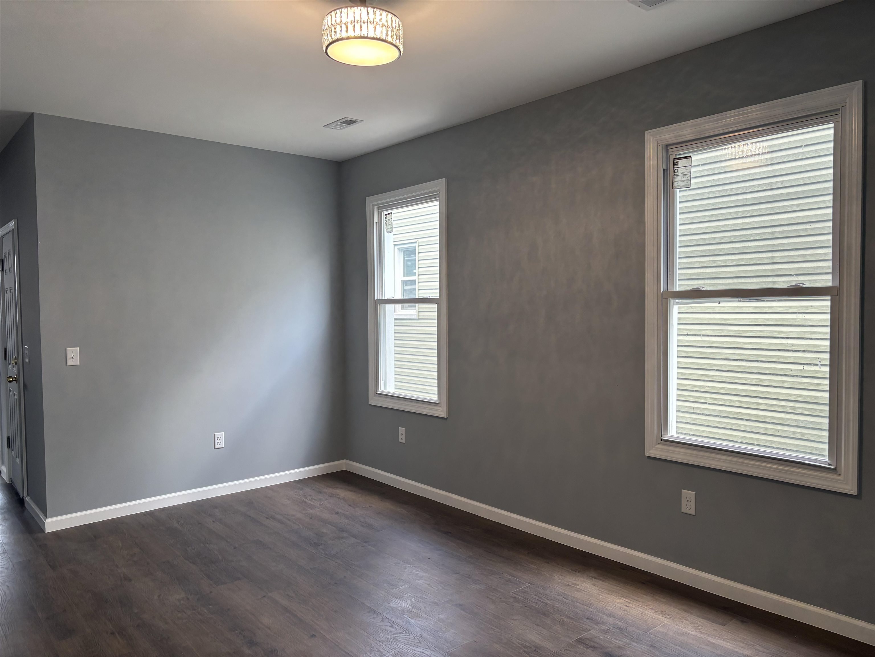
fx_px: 657
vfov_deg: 53.1
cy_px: 328
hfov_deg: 67.3
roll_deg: +0.6
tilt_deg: -2.9
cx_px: 438
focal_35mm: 26
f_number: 1.6
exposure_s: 1/120
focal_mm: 5.96
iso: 80
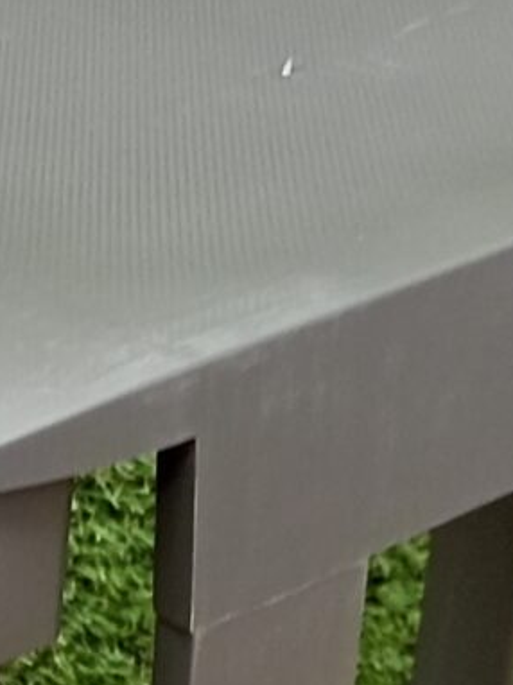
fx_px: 3185
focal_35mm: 161
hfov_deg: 8.6
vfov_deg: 12.0
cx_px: -579
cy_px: 839
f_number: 1.7
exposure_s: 1/50
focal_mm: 5.24
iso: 188
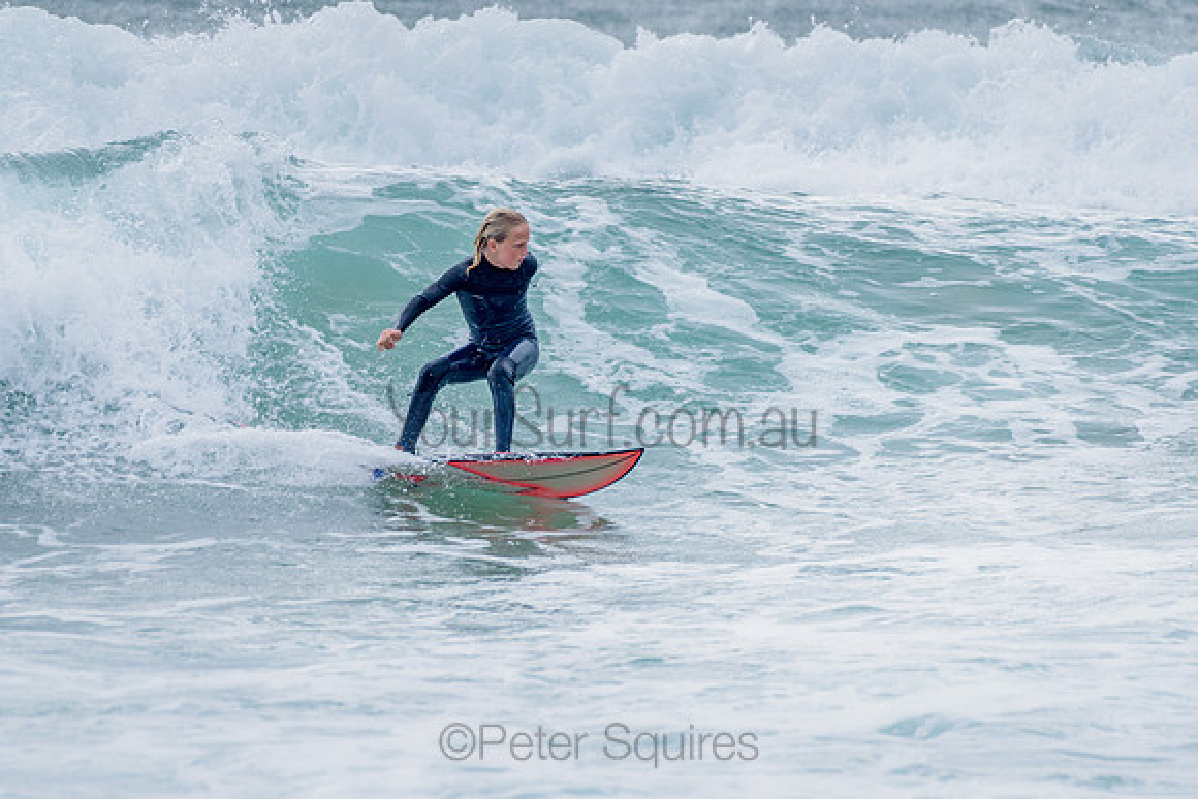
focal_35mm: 613
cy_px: 403
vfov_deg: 2.2
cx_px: 551
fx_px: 20404
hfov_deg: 3.4
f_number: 5.6
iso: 360
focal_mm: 500
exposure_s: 1/2000
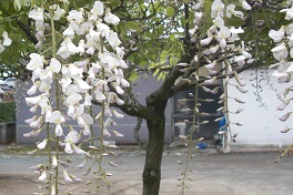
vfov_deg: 22.3
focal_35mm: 61
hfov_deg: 32.0
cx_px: 58
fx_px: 496
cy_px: 105
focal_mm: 6.3
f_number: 2.8
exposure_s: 1/400
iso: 50
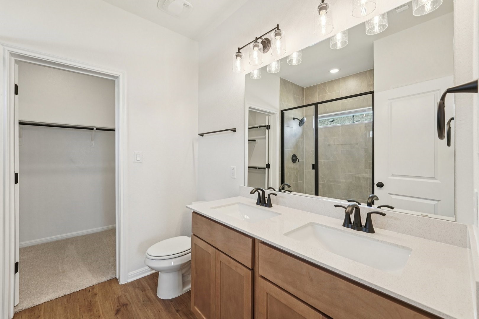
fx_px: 186
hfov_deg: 104.3
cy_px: 160
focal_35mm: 14
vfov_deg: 81.2
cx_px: 240
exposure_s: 1/80
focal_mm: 14
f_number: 8
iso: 800
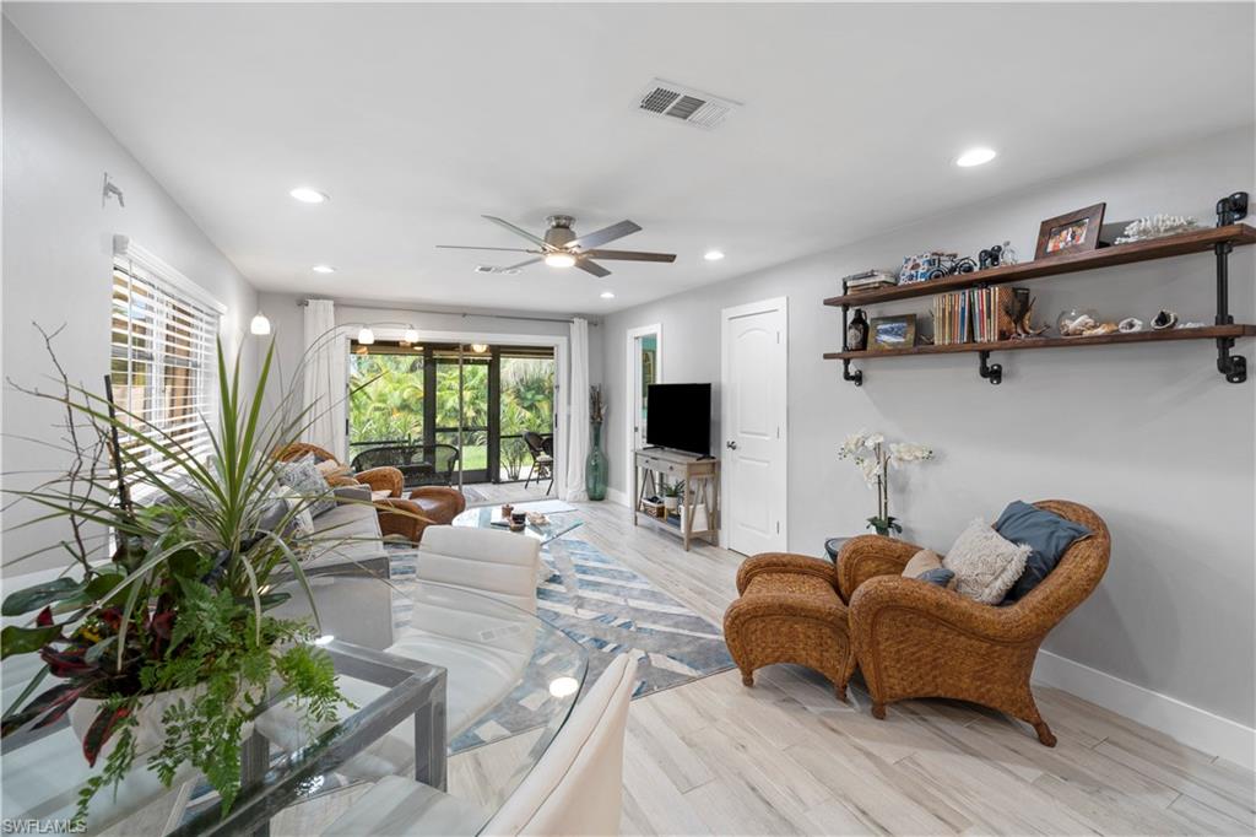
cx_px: 628
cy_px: 418
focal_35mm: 14
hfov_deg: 104.3
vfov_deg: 81.2
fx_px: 488
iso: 400
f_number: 7.1
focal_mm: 14
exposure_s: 1/2.5
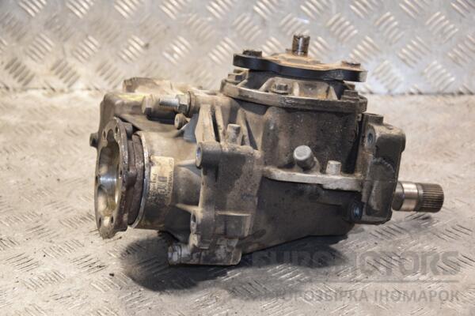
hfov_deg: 23.4
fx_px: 1148
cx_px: 238
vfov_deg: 15.7
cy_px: 158
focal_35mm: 87
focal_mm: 58
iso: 800
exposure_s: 1/100
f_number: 5
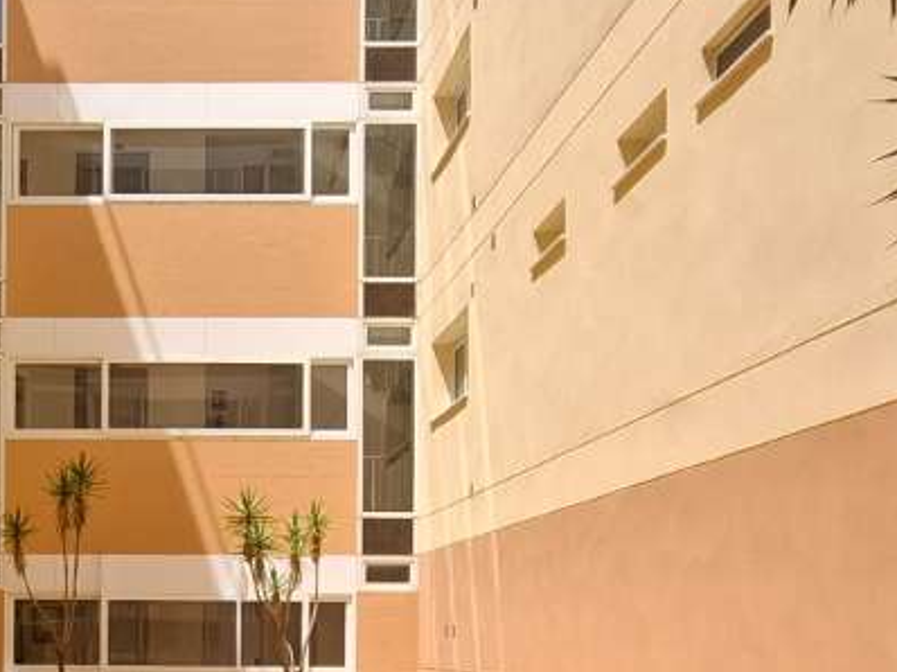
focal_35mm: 49
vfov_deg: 28.0
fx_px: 1269
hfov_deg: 36.9
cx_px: 124
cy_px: 664
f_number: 2.2
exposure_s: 1/613
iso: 40
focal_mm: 1.74
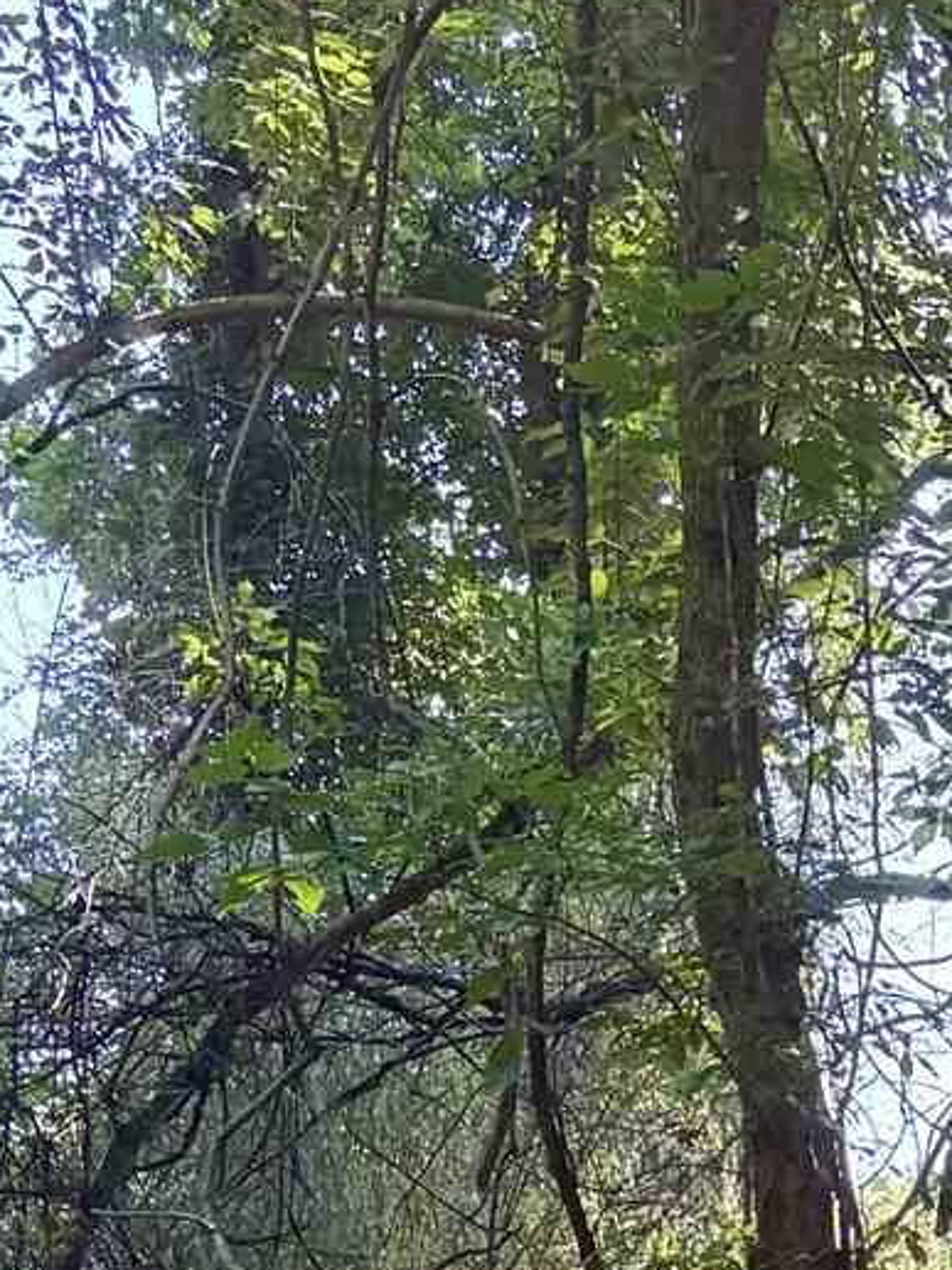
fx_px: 4254
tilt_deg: -5.3
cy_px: 2410
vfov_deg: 14.5
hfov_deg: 11.7
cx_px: 1744
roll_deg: -3.1
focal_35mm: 116
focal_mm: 5.96
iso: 100
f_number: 1.6
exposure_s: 1/243
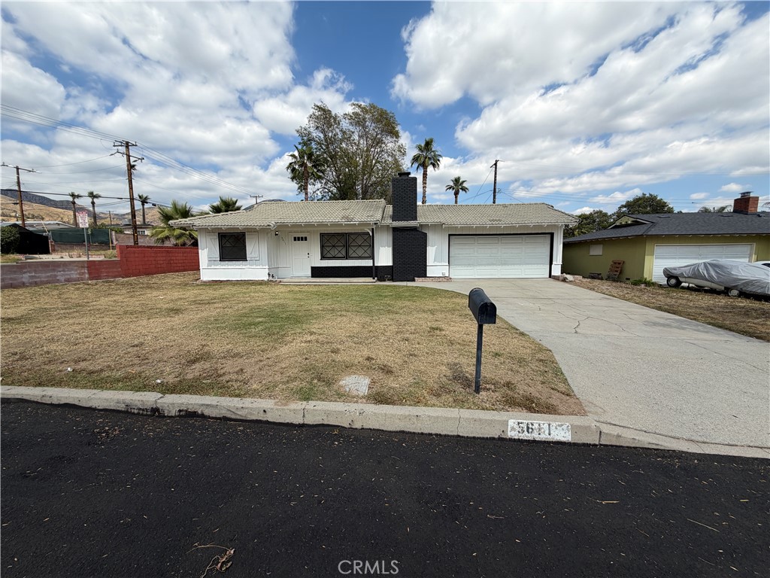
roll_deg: +1.0
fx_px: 311
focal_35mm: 14
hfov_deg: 102.1
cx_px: 385
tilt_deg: -5.7
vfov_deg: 85.7
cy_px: 289
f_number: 2.2
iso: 20
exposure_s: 1/942
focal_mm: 2.22
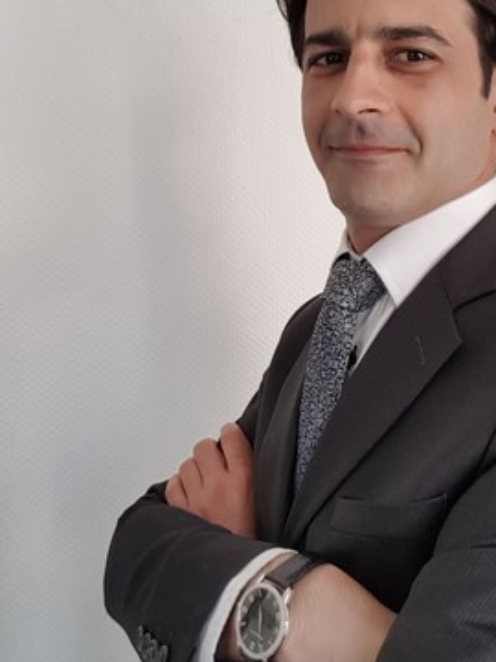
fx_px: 669
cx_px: 309
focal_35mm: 35
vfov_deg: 51.7
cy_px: 224
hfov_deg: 40.4
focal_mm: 2.1
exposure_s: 1/100
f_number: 1.7
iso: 80
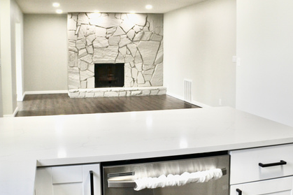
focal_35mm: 55
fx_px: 447
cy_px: 63
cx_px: 143
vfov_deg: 24.5
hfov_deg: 36.3
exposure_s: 1/100
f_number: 5
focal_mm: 24
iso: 400
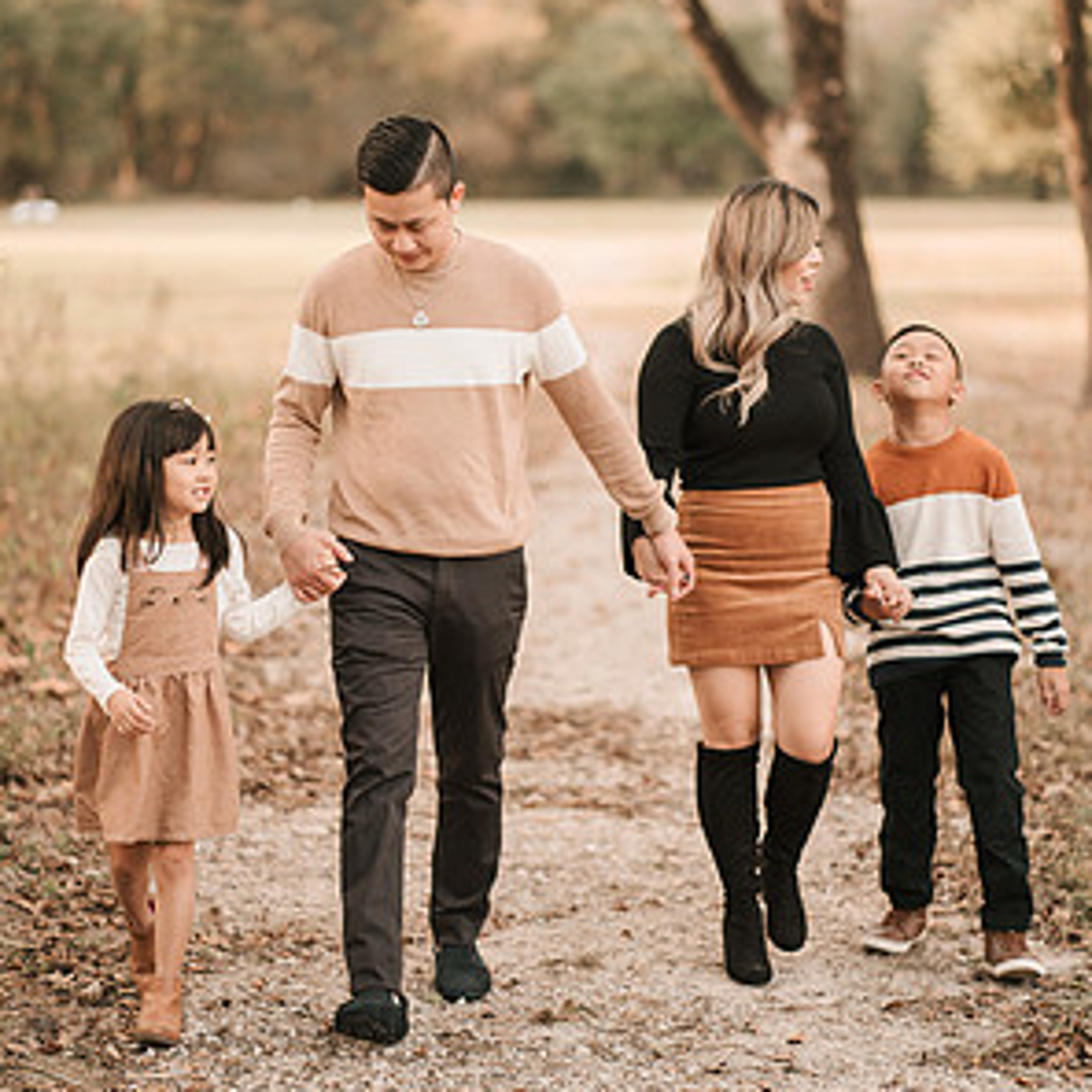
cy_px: 424
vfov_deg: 15.8
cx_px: 546
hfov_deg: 15.8
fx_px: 3926
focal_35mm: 110
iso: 200
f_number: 1.8
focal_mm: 85
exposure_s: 1/800
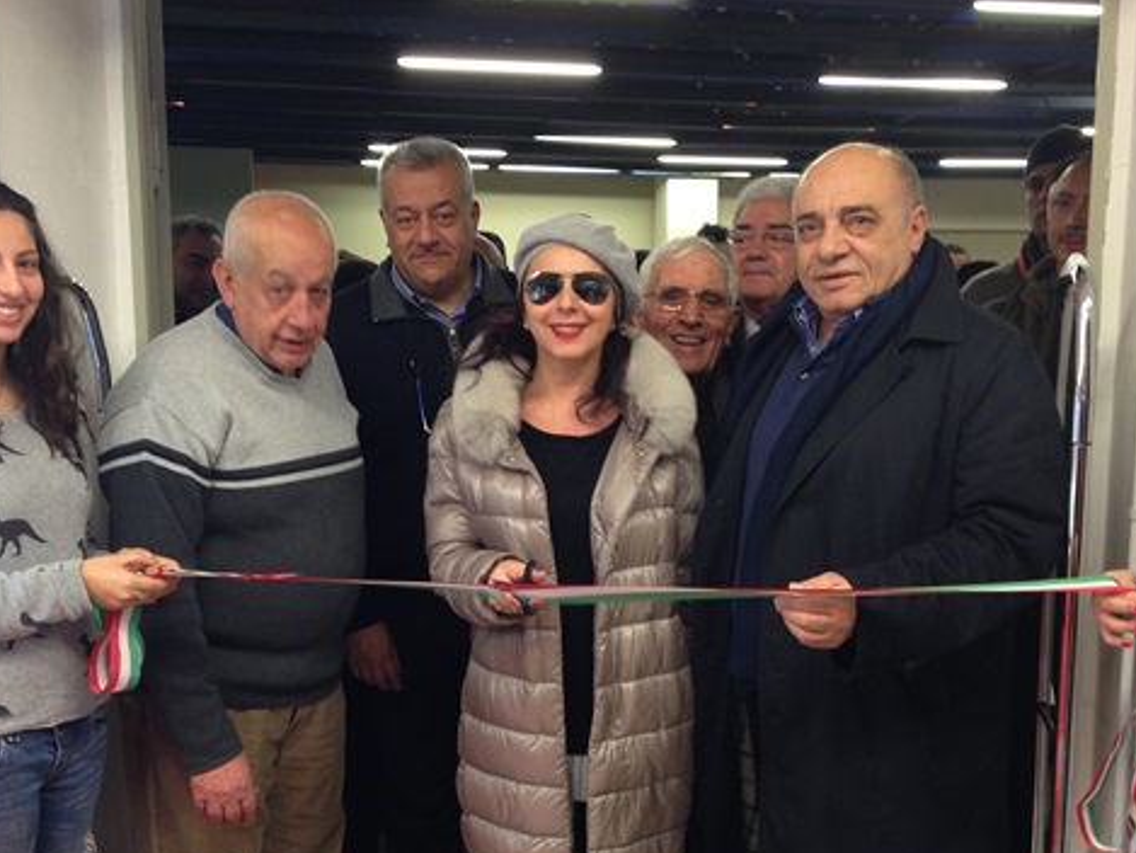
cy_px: 538
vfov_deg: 32.0
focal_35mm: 45
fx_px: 1477
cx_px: 552
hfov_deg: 42.1
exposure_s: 1/20
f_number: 2.4
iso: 100
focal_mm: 4.12
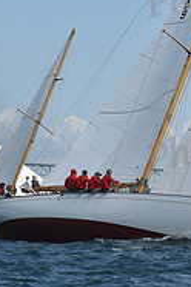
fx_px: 2363
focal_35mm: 297
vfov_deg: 6.9
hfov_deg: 4.6
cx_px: 67
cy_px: -80
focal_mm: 95
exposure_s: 1/1250
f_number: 8
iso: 250
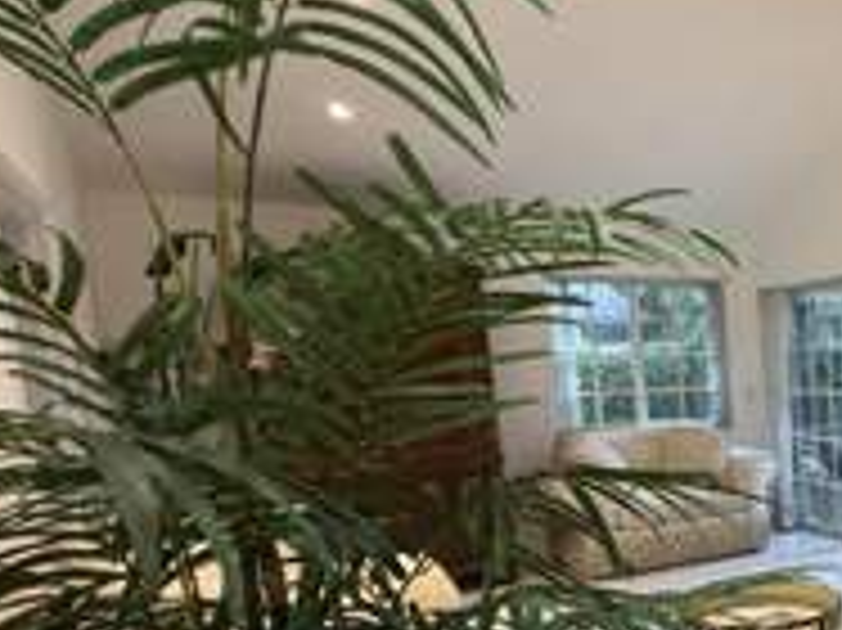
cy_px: 457
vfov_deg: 38.8
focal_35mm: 36
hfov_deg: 38.3
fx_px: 875
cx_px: 1009
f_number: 2.2
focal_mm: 2.22
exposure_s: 1/107
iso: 250
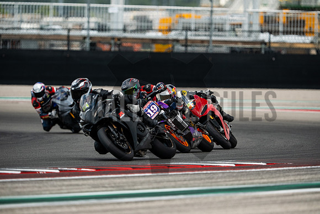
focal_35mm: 420
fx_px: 3734
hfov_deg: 4.9
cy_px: 107
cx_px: 160
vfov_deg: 3.3
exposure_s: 1/2500
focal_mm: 280
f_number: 2.8
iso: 500
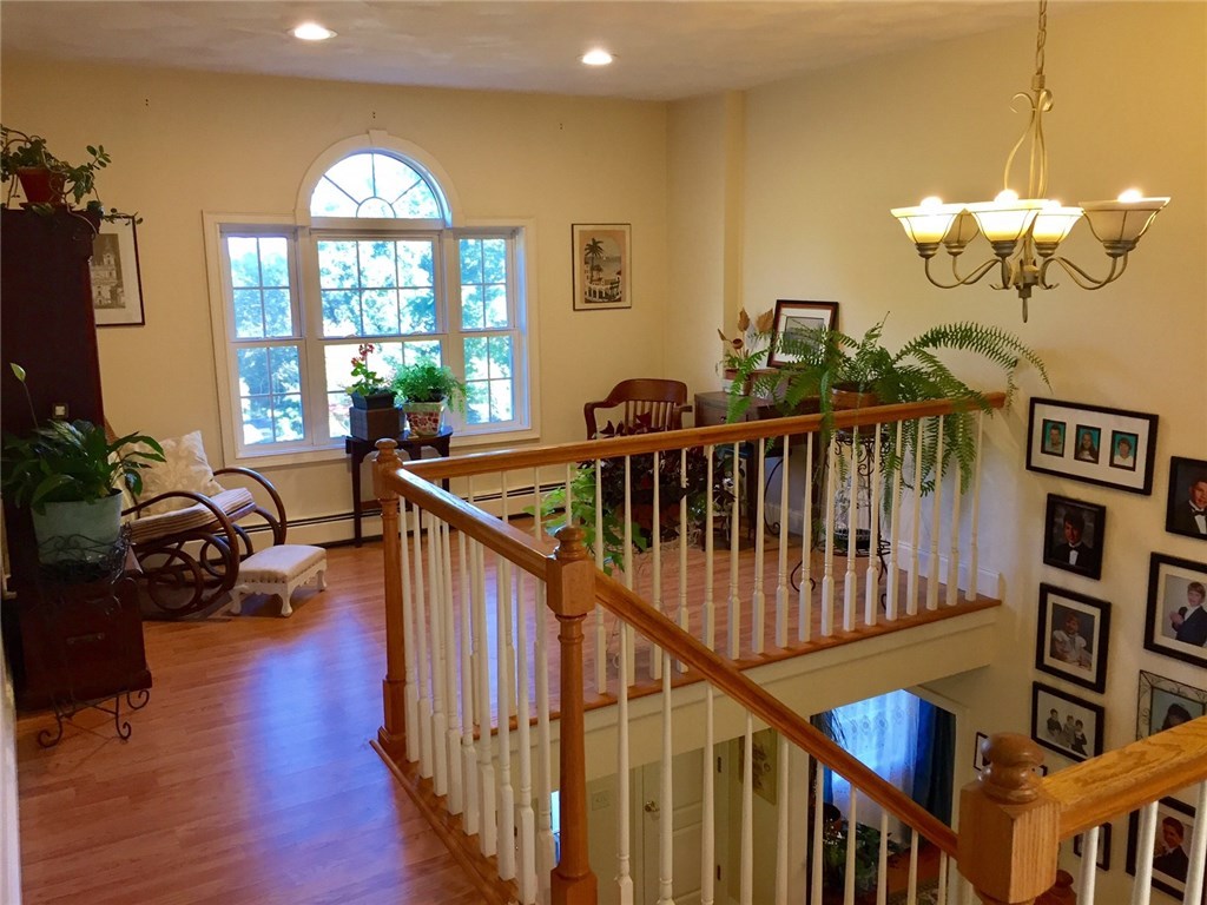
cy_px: 452
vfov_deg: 48.2
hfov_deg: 61.7
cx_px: 604
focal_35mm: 29
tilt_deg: -9.9
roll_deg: +1.0
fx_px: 1011
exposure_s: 1/30
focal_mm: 4.15
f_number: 2.2
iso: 40
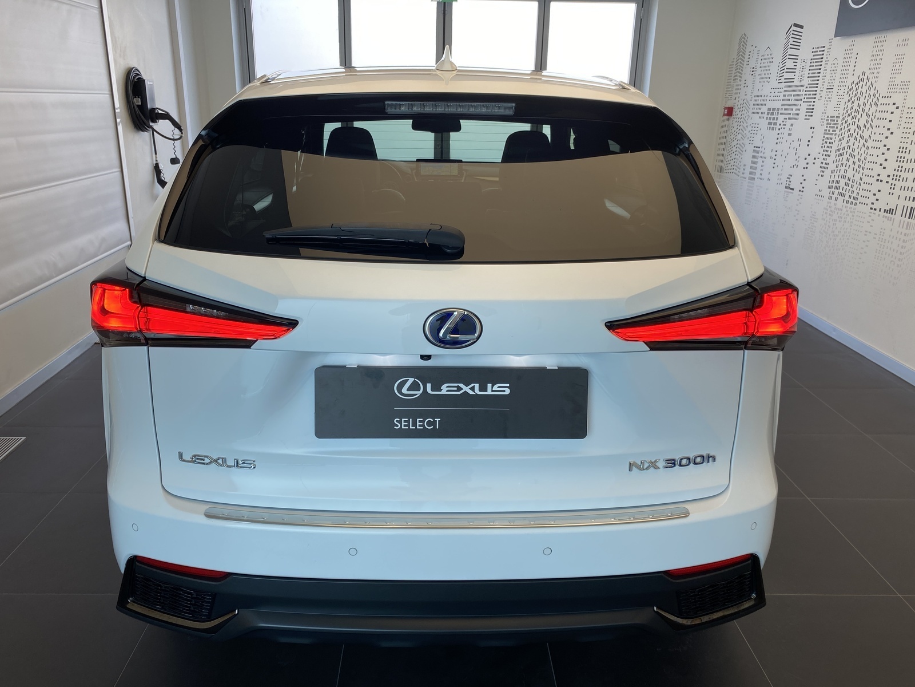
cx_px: 458
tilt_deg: -17.5
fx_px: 687
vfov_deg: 53.1
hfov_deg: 67.3
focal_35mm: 26
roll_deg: +0.0
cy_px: 344
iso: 32
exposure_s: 1/125
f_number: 1.8
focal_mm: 4.25
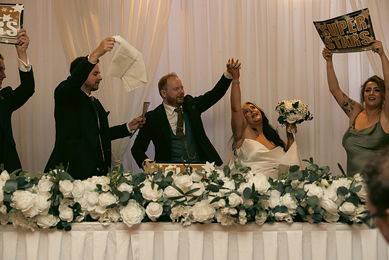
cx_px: 194
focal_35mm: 46
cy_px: 130
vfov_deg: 29.3
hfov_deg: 42.7
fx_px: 497
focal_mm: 46
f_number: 3.5
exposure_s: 1/160
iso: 2500
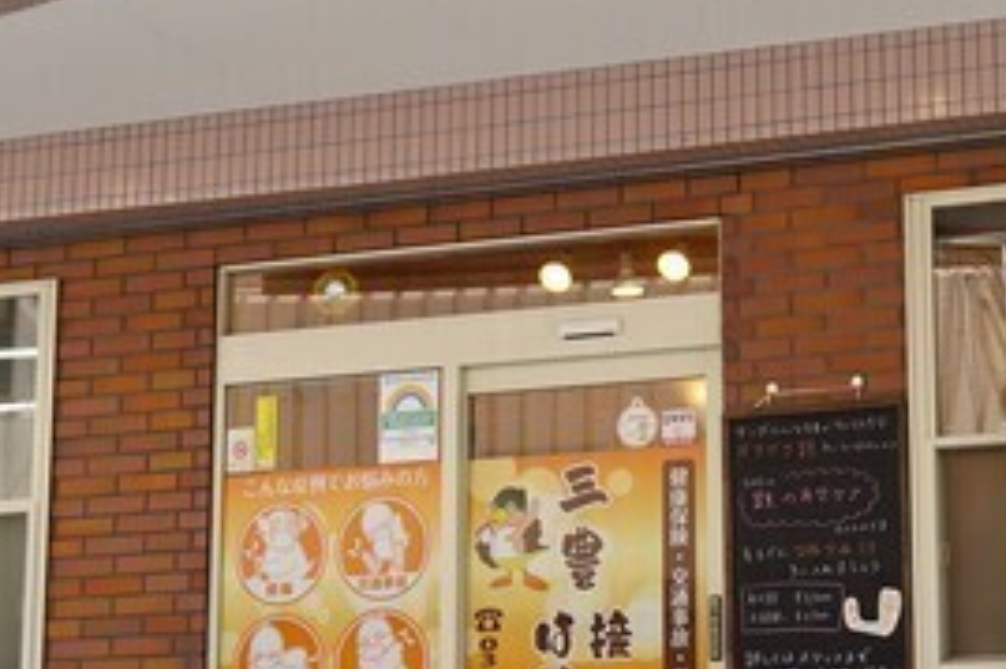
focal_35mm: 104
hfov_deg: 19.6
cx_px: 572
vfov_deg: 13.1
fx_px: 2904
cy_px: 342
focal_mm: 35
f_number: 4
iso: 800
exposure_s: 1/1600
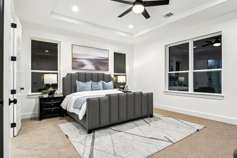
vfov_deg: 64.5
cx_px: 118
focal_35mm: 19
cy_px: 79
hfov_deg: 86.9
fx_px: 125
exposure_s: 1/15
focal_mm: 19
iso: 400
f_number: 8
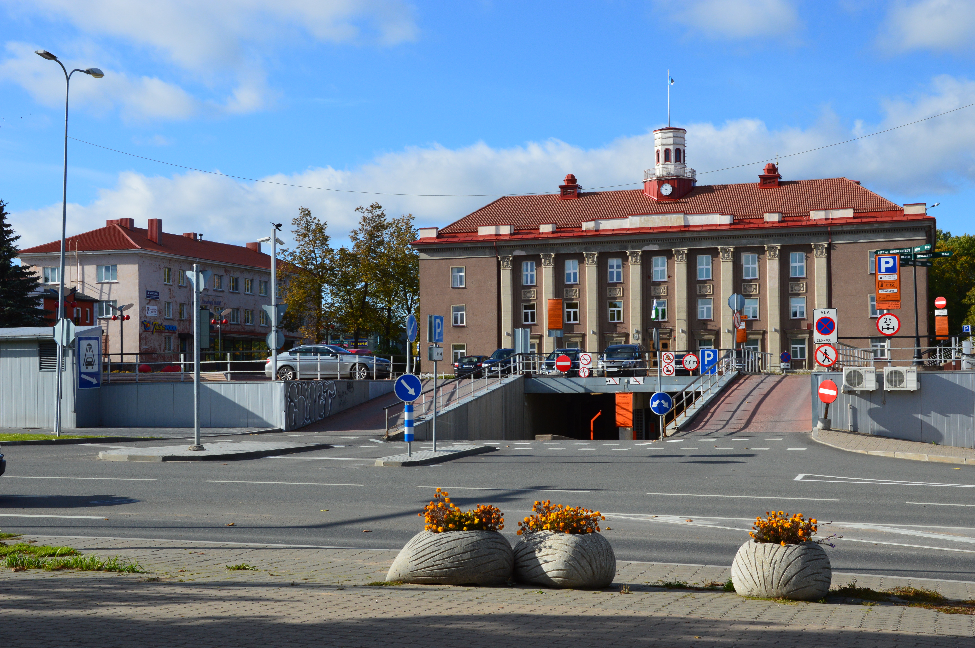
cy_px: 324
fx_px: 1421
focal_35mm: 52
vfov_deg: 25.7
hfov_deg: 37.9
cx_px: 488
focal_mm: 35
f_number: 11
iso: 400
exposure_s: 1/400
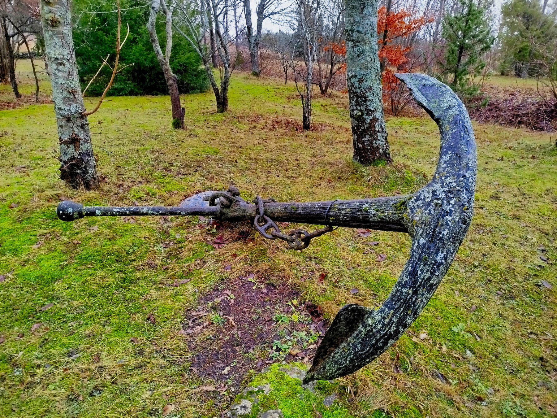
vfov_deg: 56.8
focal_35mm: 24
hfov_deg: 71.6
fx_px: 386
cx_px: 278
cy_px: 209
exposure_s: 1/50
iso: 160
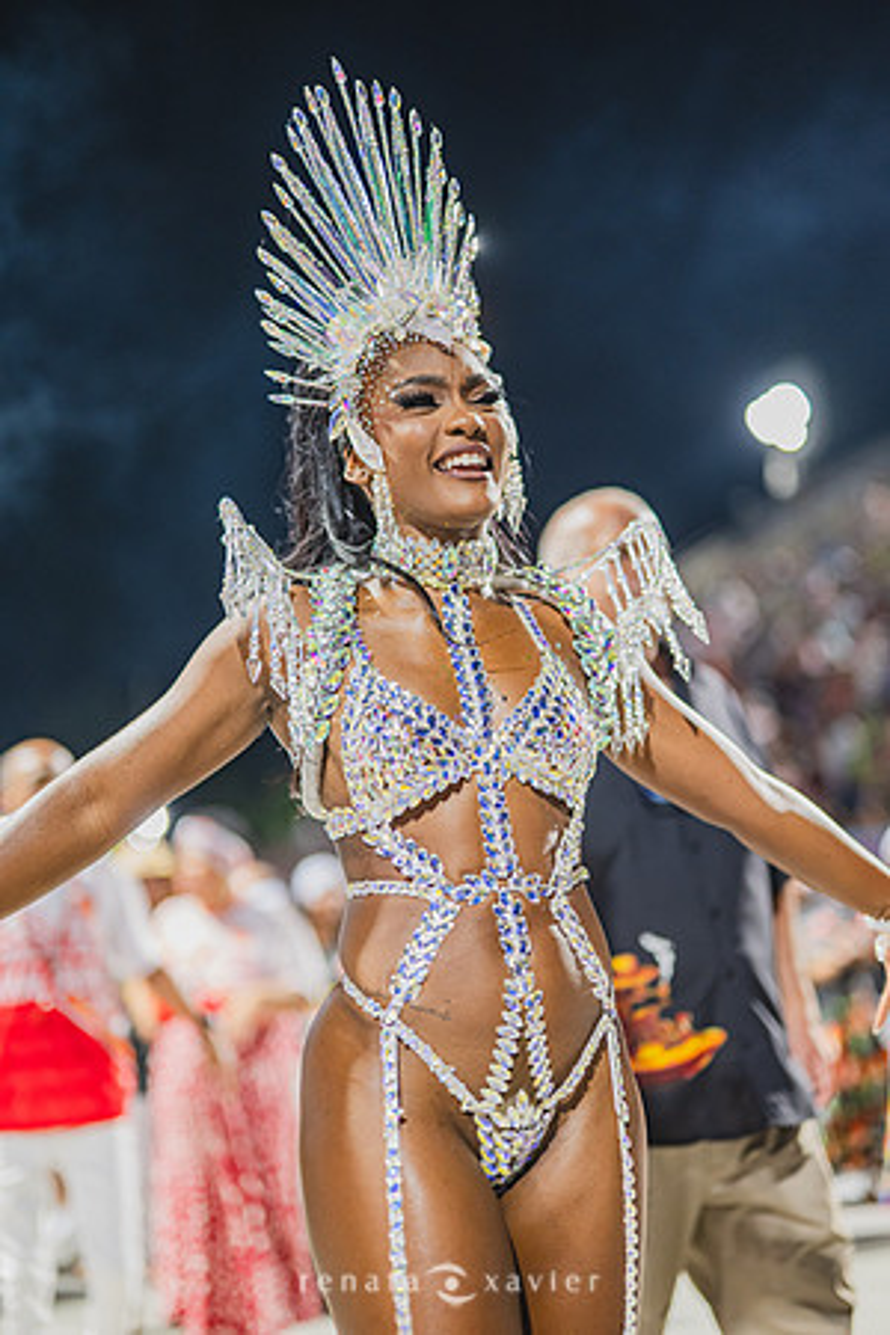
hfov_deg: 27.0
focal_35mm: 50
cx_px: 445
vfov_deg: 39.6
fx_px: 1854
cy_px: 668
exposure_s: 1/1000
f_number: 1.3
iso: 1600
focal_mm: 50
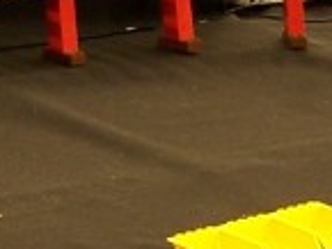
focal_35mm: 360
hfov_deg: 5.5
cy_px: 210
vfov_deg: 4.1
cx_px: 21
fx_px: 3456
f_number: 3
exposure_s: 1/2
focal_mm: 8.5
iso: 80
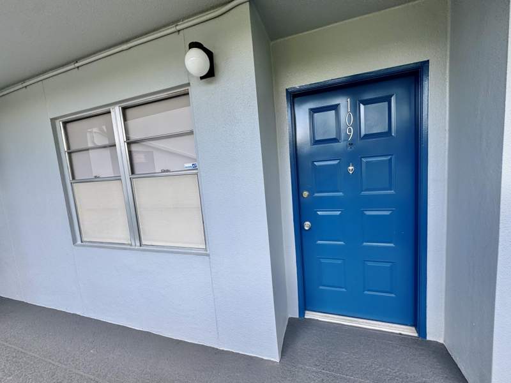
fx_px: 207
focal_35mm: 14
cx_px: 256
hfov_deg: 102.1
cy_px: 192
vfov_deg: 85.7
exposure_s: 1/149
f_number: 2.2
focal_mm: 2.22
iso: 40
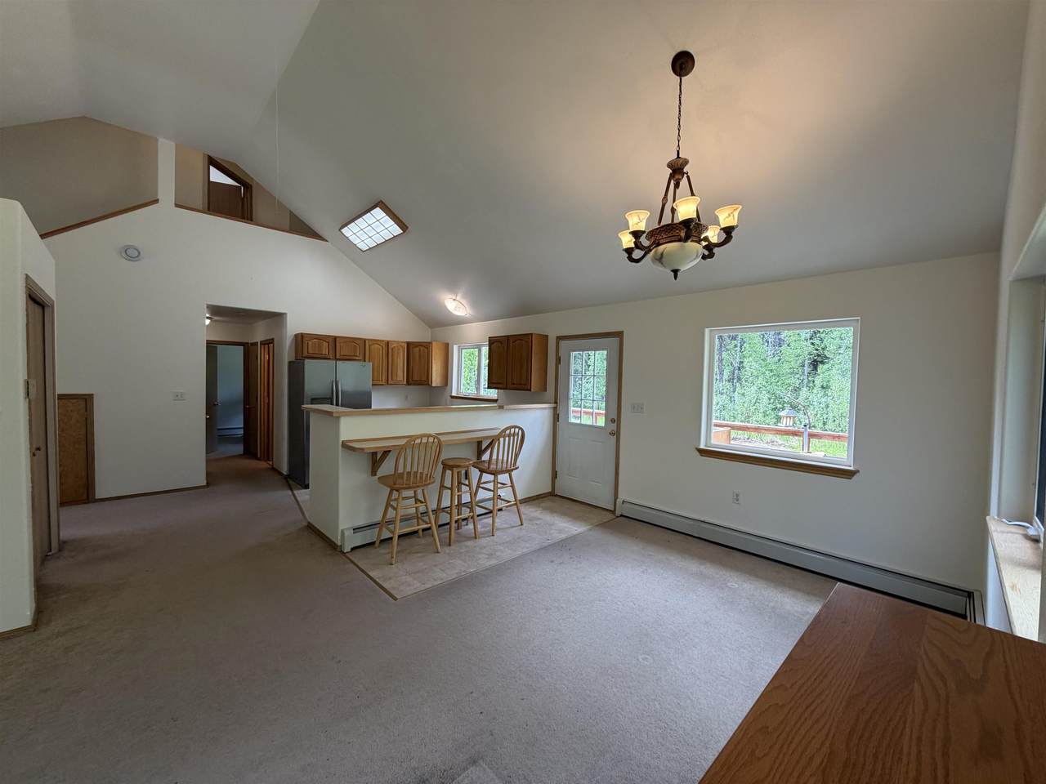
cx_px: 523
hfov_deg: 102.1
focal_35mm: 14
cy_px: 392
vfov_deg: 85.7
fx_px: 423
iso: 100
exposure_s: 1/120
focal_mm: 2.22
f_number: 2.2
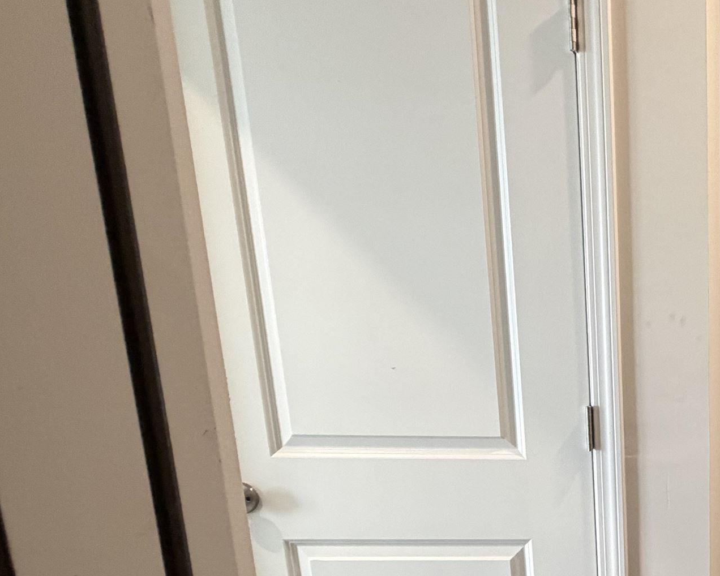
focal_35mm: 33
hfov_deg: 41.2
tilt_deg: -11.4
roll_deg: -0.6
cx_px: 823
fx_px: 703
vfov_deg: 43.2
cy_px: 431
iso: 320
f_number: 2.2
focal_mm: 2.22
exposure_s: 1/60
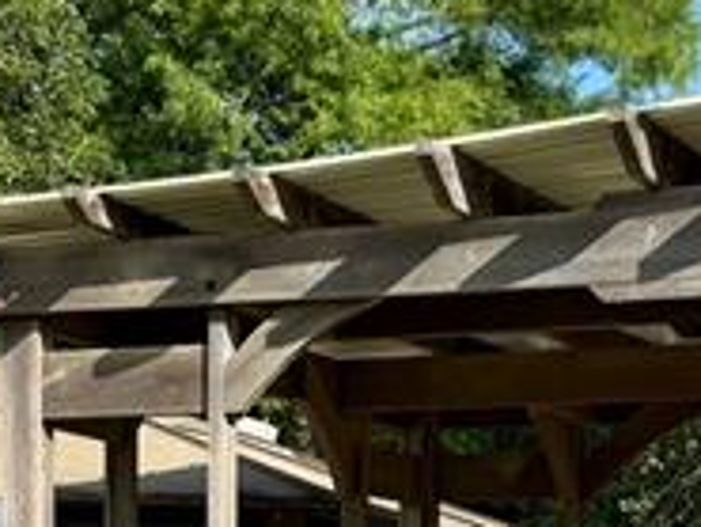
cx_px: 311
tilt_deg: -2.5
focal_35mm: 144
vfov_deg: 10.0
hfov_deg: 13.7
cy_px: 823
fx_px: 2918
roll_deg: +0.5
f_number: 1.6
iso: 50
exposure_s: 1/2342
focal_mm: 5.96
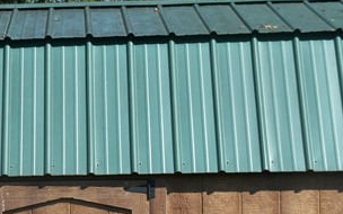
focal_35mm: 164
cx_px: -72
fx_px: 1533
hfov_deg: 12.5
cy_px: 332
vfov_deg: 7.8
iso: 400
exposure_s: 1/350
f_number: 11
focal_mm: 30
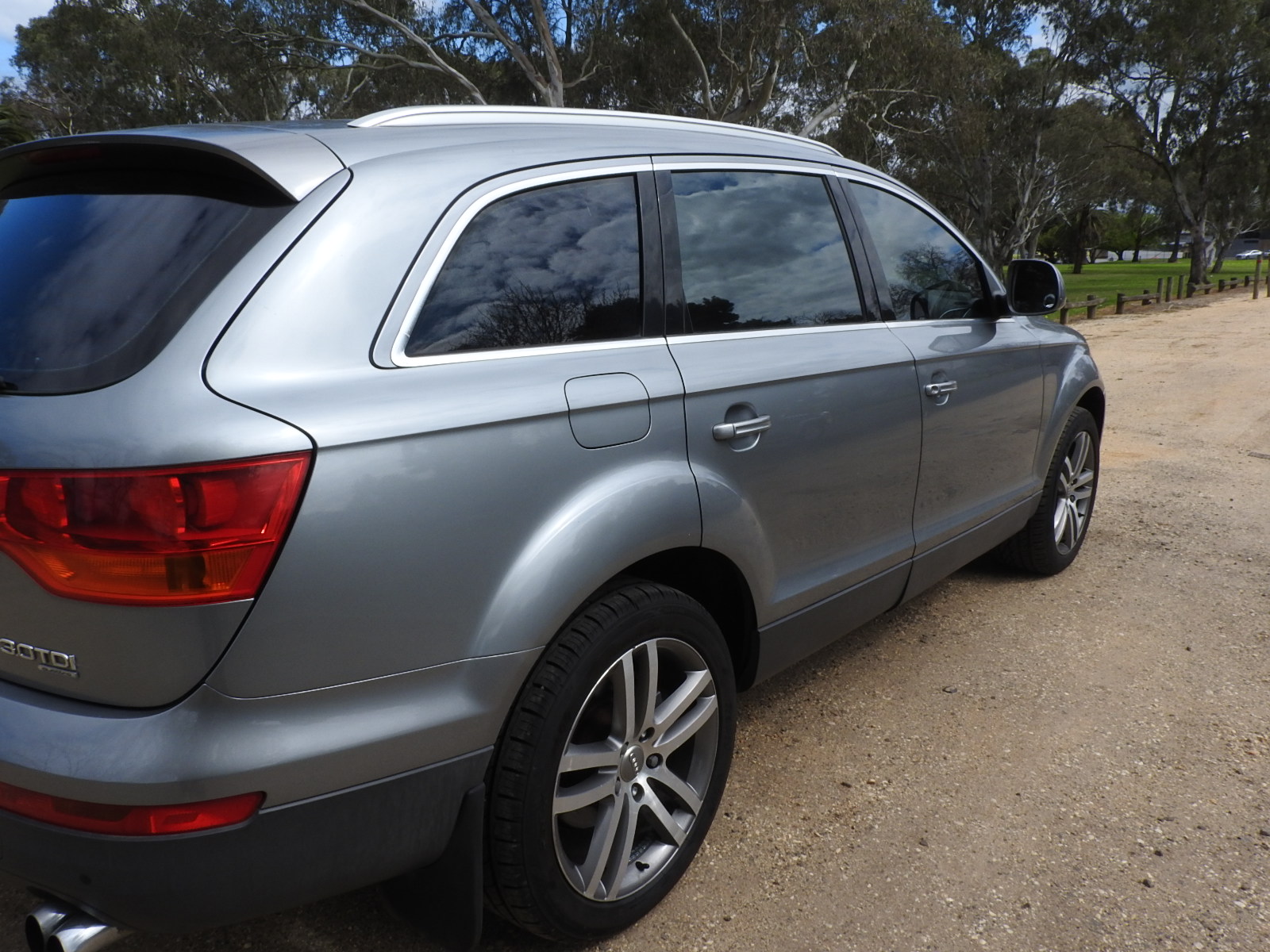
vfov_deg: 49.7
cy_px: 476
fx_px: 1027
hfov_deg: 63.4
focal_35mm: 28
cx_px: 635
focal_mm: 5
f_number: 8
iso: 100
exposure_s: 1/320
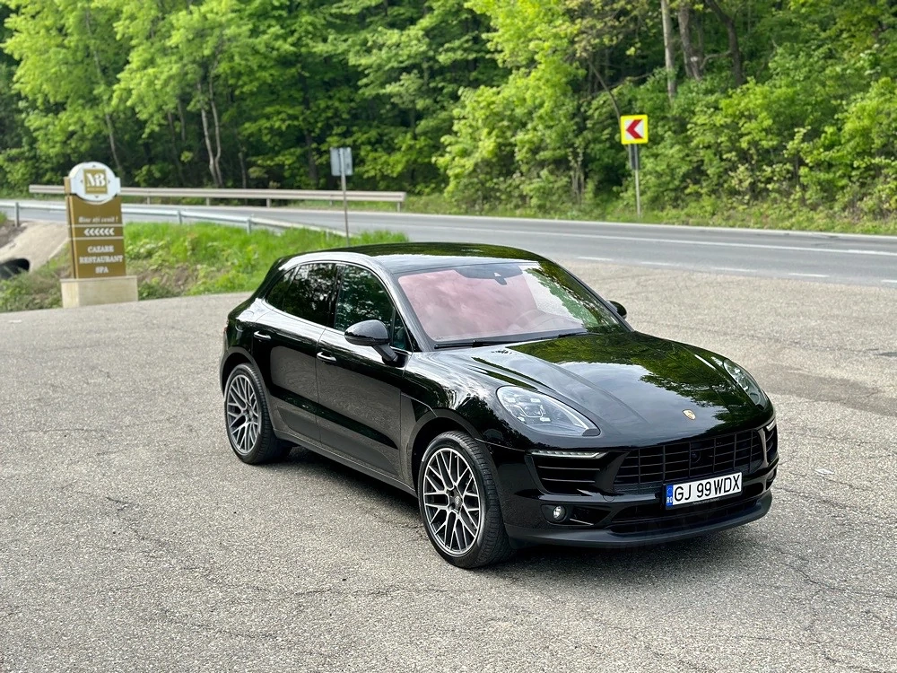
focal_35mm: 48
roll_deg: +1.5
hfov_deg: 39.7
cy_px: 336
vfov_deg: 30.3
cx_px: 448
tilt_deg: -4.6
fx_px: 1244
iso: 80
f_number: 1.78
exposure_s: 1/1395
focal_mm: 6.86
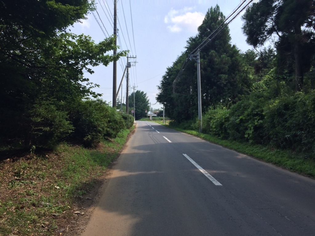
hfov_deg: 61.7
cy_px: 118
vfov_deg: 48.2
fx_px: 264
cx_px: 158
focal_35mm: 29
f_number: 2.2
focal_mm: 4.15
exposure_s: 1/1244
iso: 32
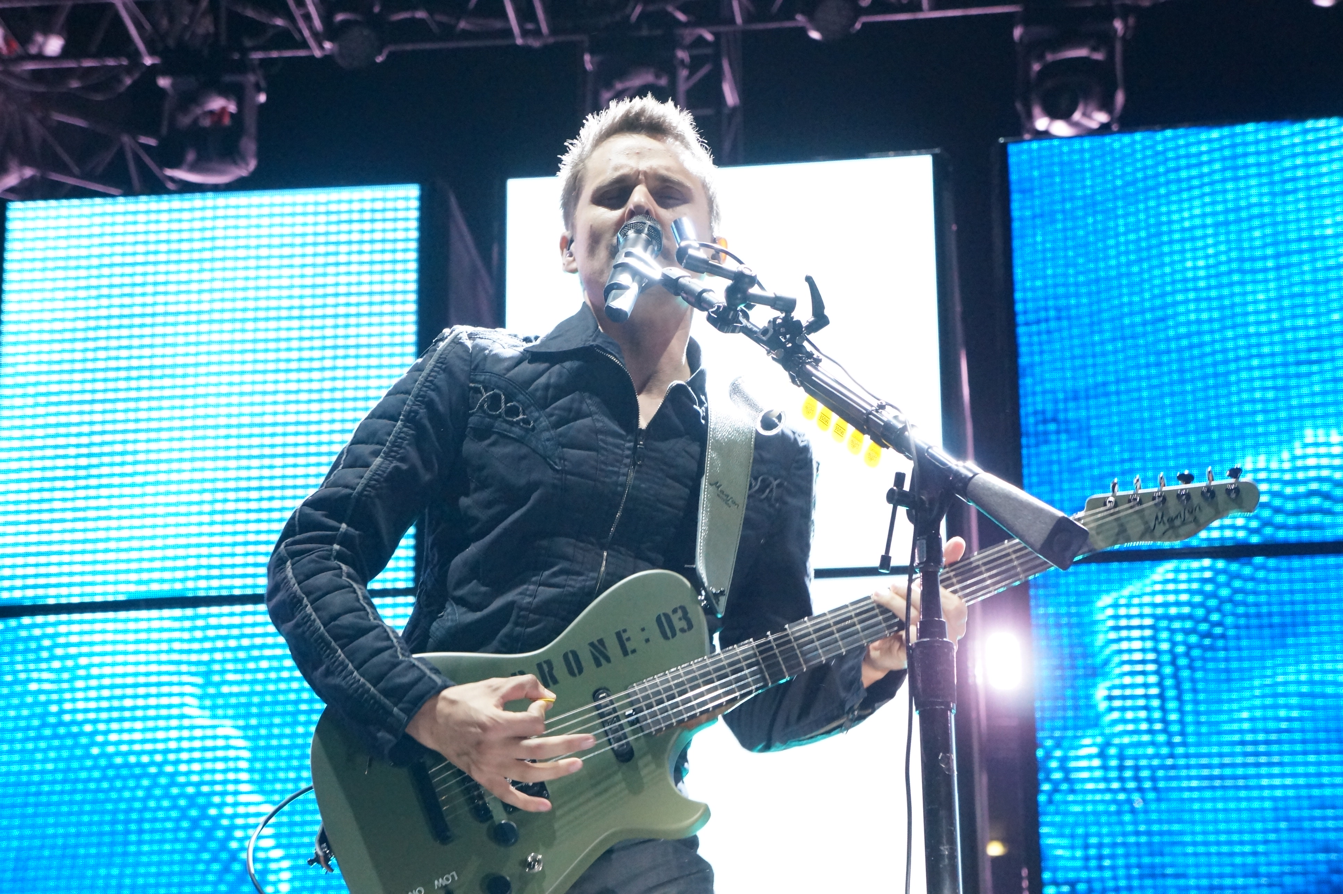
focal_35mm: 82
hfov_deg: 24.6
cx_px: 672
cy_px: 447
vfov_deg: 16.5
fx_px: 3076
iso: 3200
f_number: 5.6
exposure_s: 1/80
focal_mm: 55
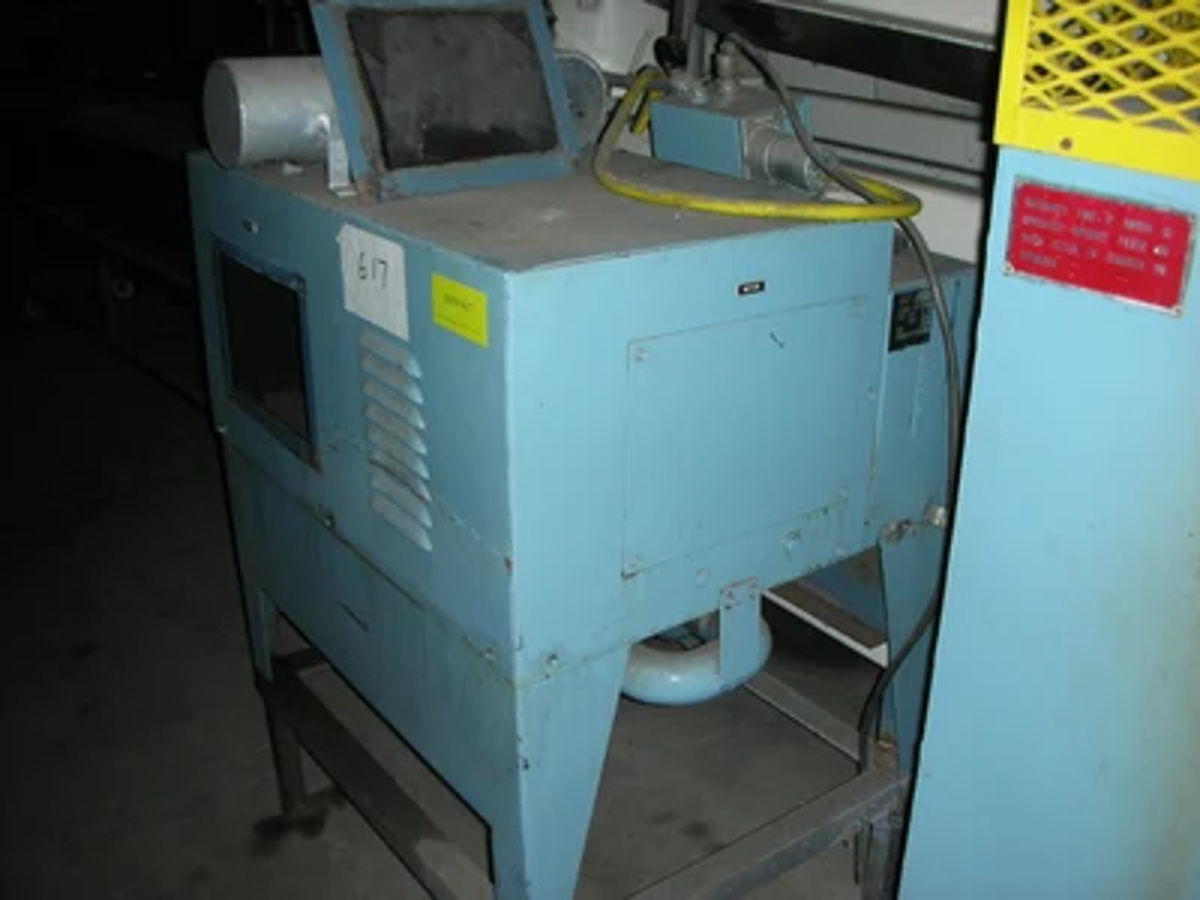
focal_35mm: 35
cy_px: 450
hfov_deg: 52.6
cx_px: 600
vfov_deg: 40.7
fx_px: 1213
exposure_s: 1/60.1
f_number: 3
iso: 64
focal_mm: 5.8
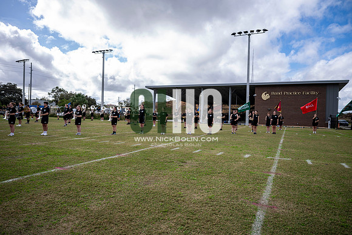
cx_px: 176
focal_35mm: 24
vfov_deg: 53.2
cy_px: 118
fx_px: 235
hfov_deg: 73.7
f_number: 2.8
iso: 100
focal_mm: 24
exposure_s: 1/1250
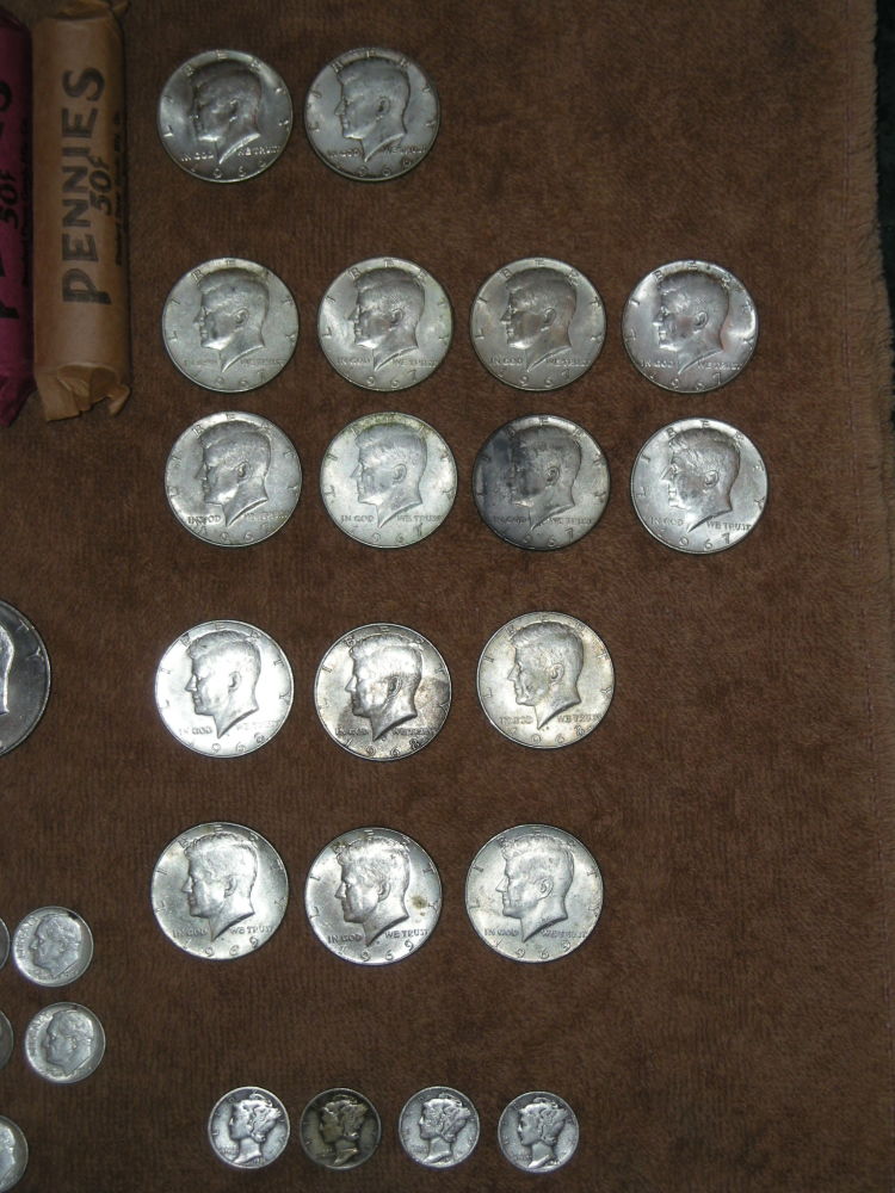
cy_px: 596
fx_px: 2620
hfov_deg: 19.4
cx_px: 448
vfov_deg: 25.7
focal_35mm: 76
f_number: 3.9
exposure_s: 1/60
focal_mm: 12.3
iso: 50
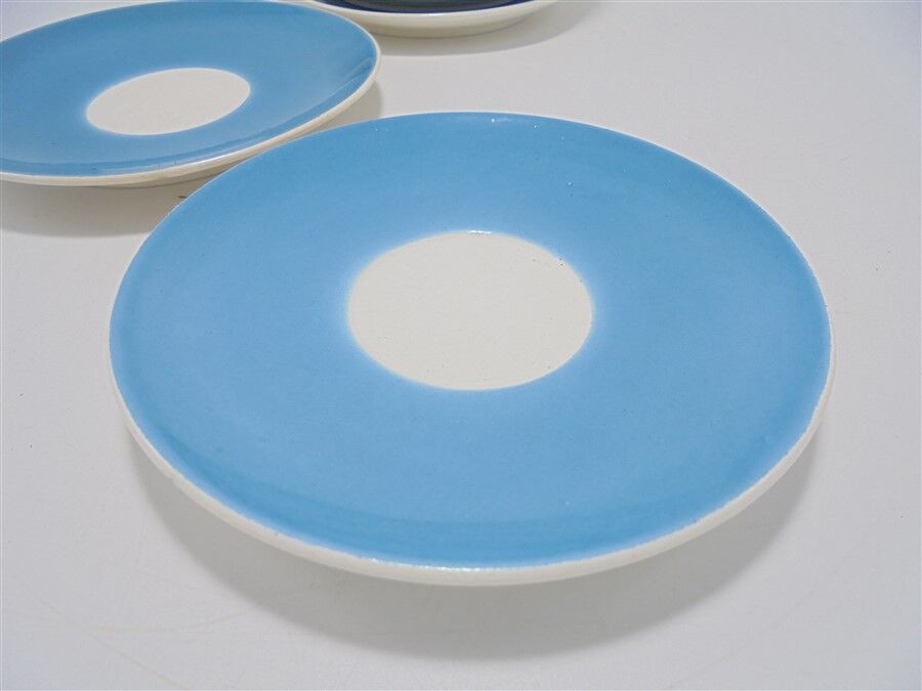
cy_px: 346
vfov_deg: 53.1
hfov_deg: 67.3
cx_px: 461
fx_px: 693
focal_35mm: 26
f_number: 3.5
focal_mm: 4.6
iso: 100
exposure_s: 1/80
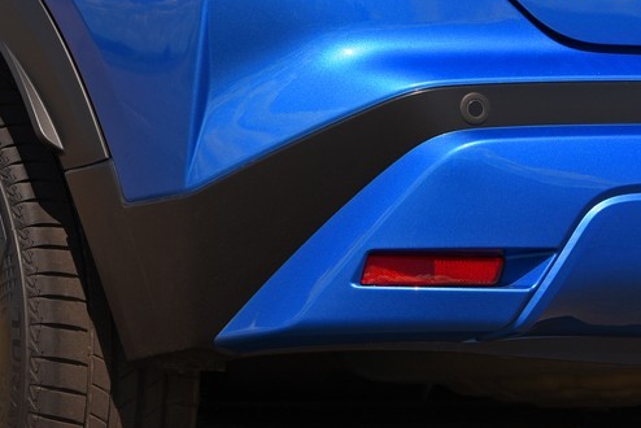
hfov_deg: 5.8
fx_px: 6342
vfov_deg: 3.9
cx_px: 529
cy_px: -170
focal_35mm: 356
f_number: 5.6
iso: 250
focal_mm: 110
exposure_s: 1/500
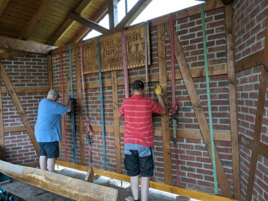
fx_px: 209
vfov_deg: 51.4
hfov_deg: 65.3
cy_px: 100
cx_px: 134
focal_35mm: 27
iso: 80
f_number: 1.73
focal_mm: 4.38
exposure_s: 1/49.9
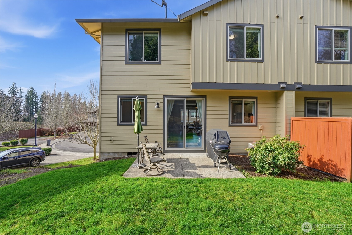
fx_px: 156
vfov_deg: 73.7
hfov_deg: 96.8
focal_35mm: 16
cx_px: 176
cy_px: 118
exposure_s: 1/640
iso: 320
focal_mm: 16
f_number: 9
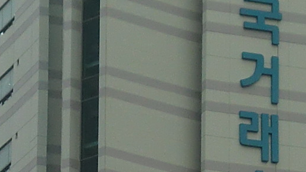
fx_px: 2831
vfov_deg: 3.5
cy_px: 325
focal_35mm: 349
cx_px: 152
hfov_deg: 6.2
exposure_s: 1/320
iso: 64
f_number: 3.8
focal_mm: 9.4
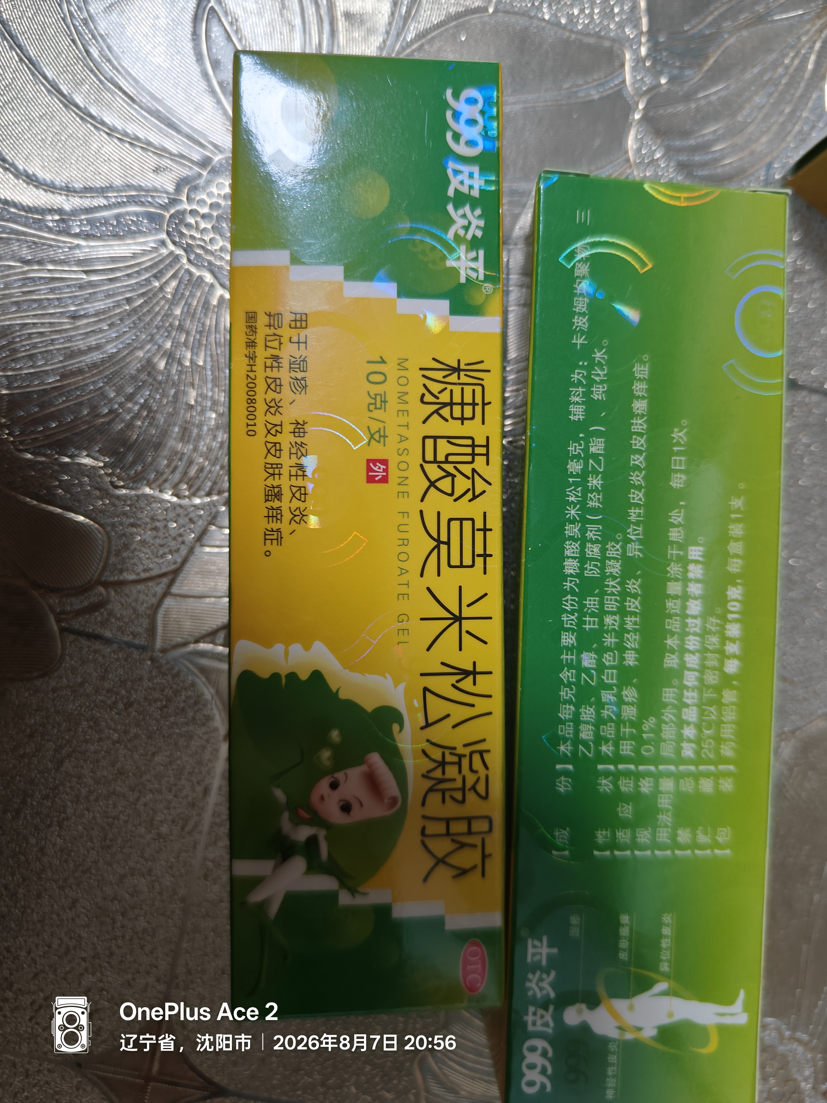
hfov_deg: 54.9
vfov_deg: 69.4
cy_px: 533
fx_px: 796
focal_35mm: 25
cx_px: 420
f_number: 1.8
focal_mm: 5.59
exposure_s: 1/50
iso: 500
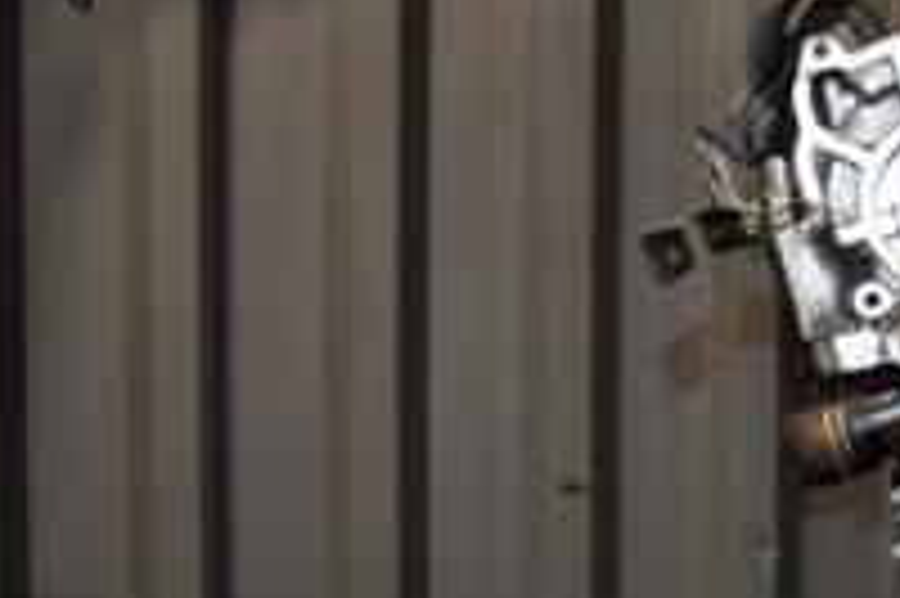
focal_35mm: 81
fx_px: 2023
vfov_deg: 16.5
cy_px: 594
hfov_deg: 23.0
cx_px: 1089
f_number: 5
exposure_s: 1/60
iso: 800
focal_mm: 18
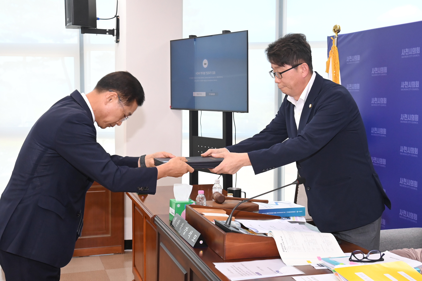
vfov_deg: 35.1
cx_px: 211
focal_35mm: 38
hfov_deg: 50.7
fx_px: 445
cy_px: 140
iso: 3200
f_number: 6.3
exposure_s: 1/250
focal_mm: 38
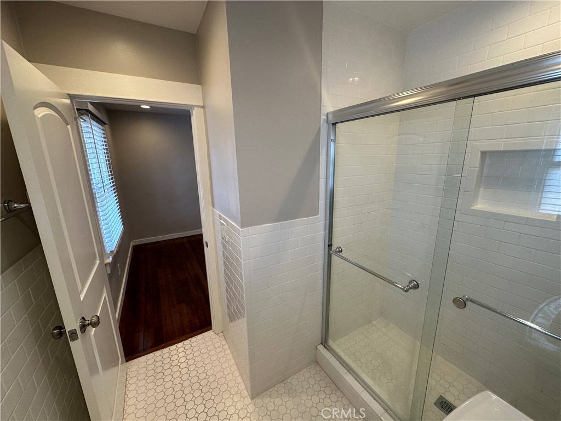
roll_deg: +1.4
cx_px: 280
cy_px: 210
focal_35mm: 14
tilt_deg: -14.0
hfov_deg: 102.1
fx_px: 227
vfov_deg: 85.7
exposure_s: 1/120
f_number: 2.2
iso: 100
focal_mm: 2.22
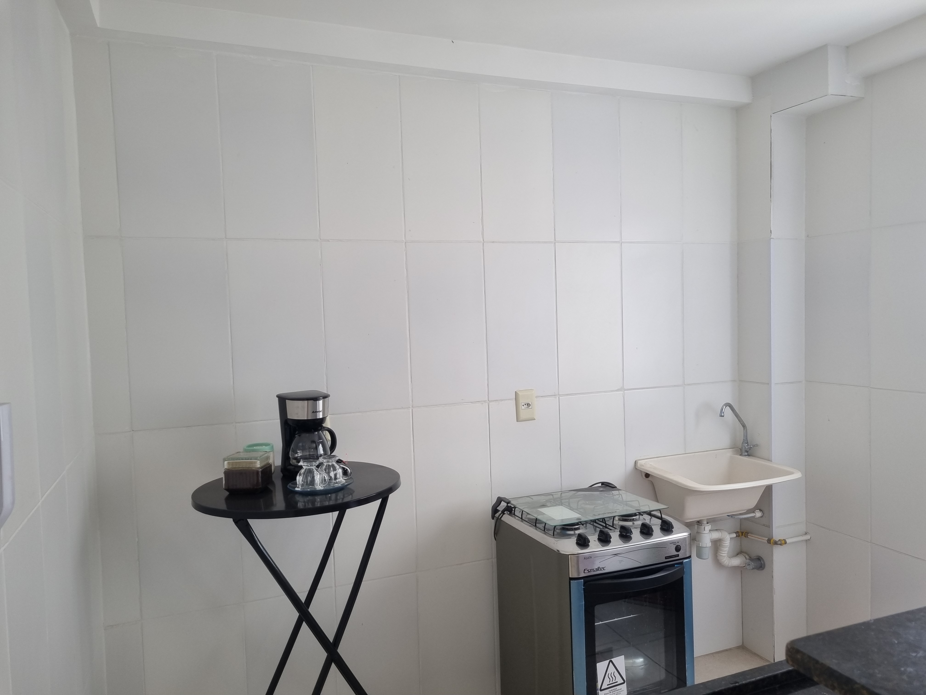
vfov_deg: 53.1
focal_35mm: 26
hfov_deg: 67.3
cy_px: 348
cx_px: 463
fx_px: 696
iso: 50
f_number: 1.8
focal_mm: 5.4
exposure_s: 1/125
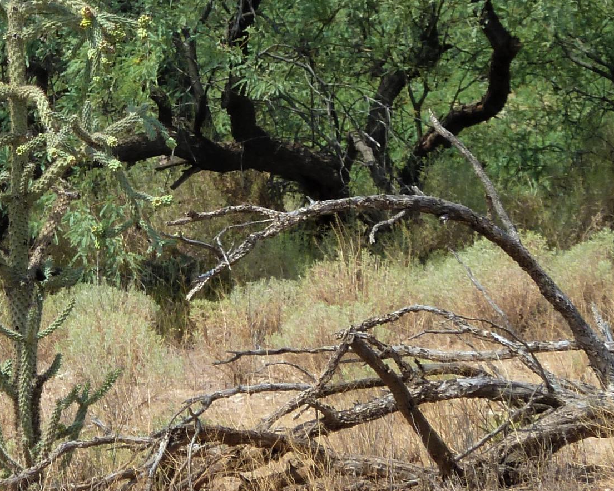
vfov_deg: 3.7
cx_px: 88
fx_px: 7613
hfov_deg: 4.6
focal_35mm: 419
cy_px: 21
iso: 80
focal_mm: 25.9
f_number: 4.5
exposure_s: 1/400
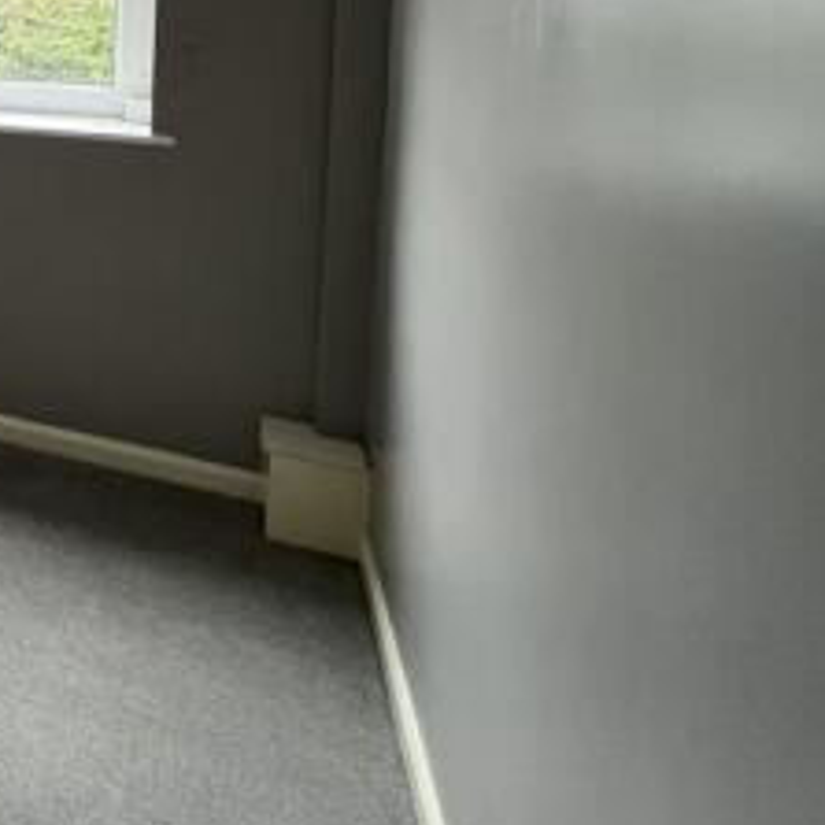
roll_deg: +0.5
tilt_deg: -6.0
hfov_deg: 37.0
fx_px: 809
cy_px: 57
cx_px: -220
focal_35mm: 30
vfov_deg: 47.6
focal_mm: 1.57
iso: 250
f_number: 1.8
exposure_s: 1/100
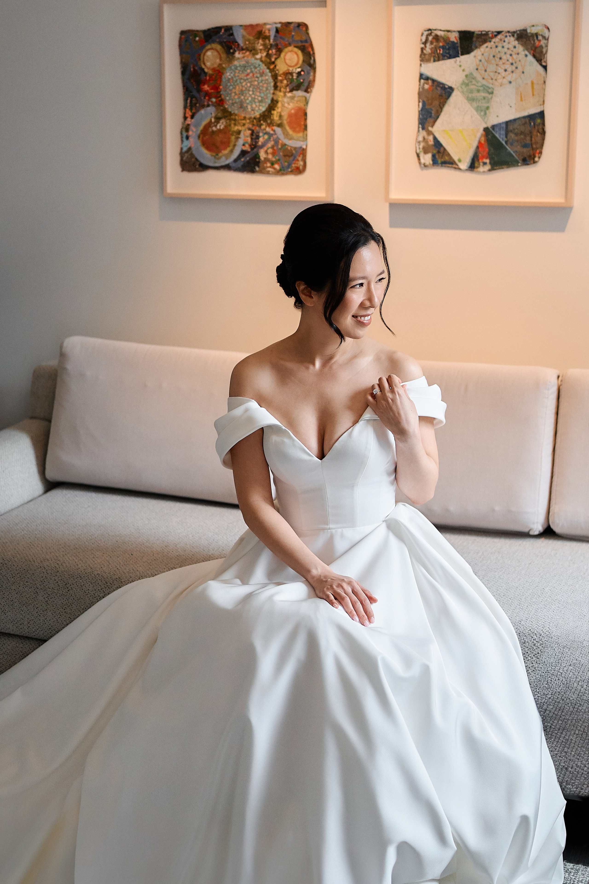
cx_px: 294
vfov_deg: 38.2
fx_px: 1276
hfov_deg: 26.0
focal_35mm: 52
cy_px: 442
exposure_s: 1/3200
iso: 1600
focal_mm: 35
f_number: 1.4
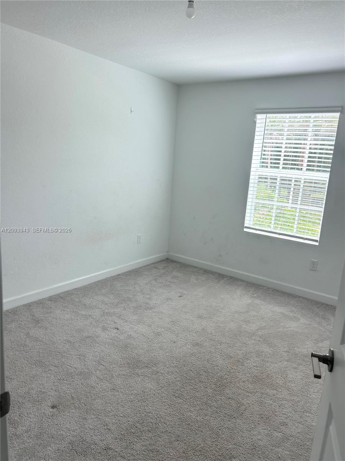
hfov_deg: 53.1
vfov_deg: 67.3
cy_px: 230
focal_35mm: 26
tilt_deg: -12.4
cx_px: 172
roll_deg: -5.6
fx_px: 346
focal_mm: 5.7
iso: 40
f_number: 1.5
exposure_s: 1/201
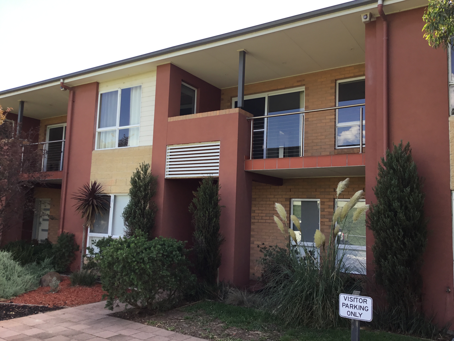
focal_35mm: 31
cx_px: 227
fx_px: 407
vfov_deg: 45.4
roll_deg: -2.3
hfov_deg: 58.4
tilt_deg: +6.0
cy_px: 170
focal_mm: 3.3
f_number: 2.4
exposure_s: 1/275
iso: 25
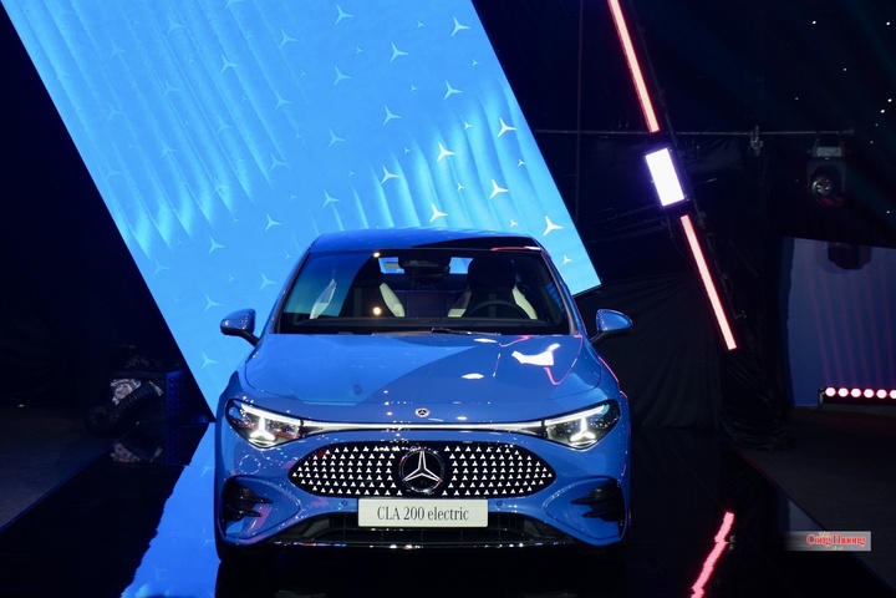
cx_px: 448
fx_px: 1891
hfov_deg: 26.7
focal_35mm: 76
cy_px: 299
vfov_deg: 17.9
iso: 640
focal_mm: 50.5
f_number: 4
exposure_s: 1/125
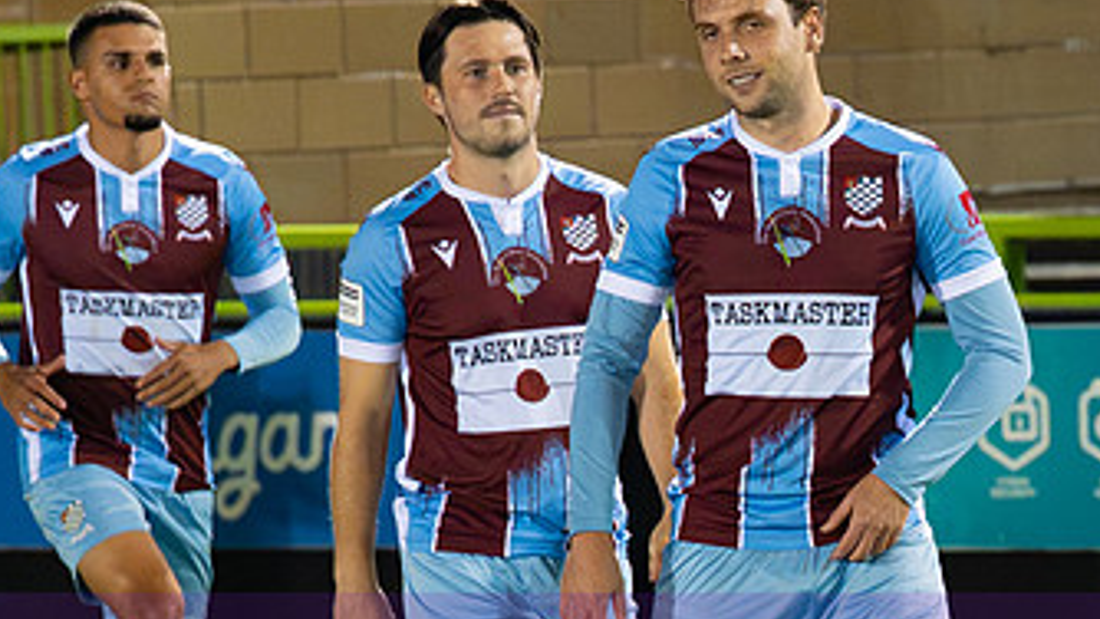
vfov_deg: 2.5
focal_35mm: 486
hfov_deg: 4.4
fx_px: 14178
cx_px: 906
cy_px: 598
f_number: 5
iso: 6400
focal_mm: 110
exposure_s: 1/400
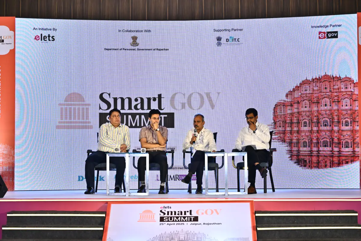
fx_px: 812
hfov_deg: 25.1
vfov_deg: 16.9
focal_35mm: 81
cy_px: 120
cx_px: 180
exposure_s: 1/160
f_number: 5
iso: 800
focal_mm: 81
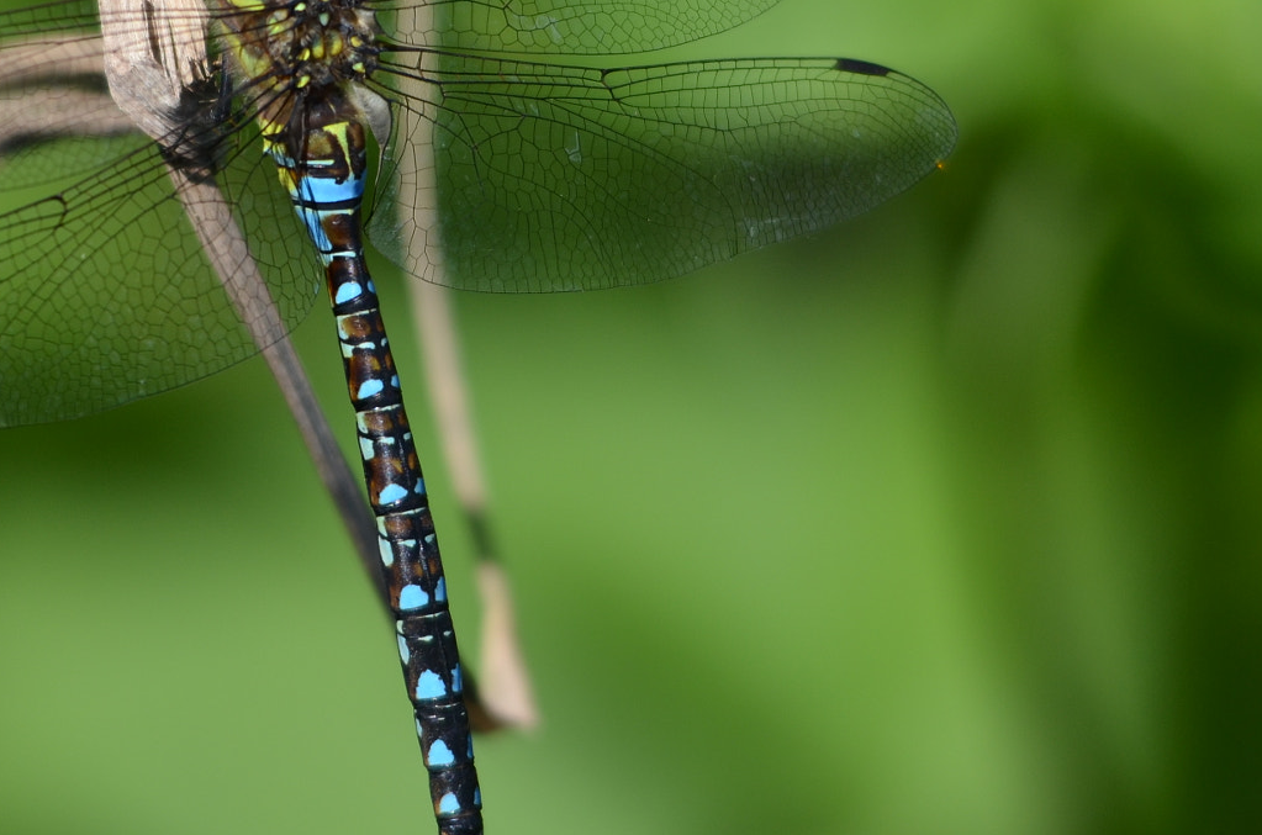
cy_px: 242
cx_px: 376
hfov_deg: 1.4
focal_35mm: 1502
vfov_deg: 0.9
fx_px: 52531
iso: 200
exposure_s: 1/800
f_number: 6.3
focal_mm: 500
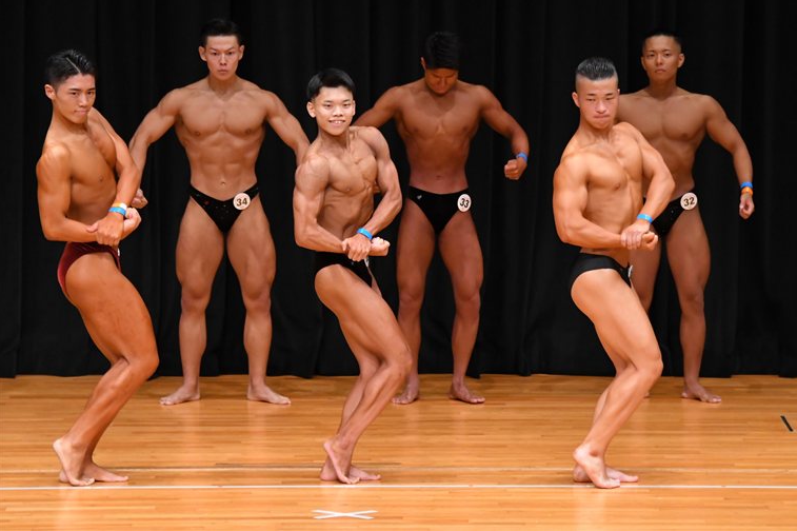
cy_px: 260
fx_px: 5775
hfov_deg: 7.9
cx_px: 405
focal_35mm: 261
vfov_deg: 5.3
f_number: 5.6
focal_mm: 170
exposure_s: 1/400
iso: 4000
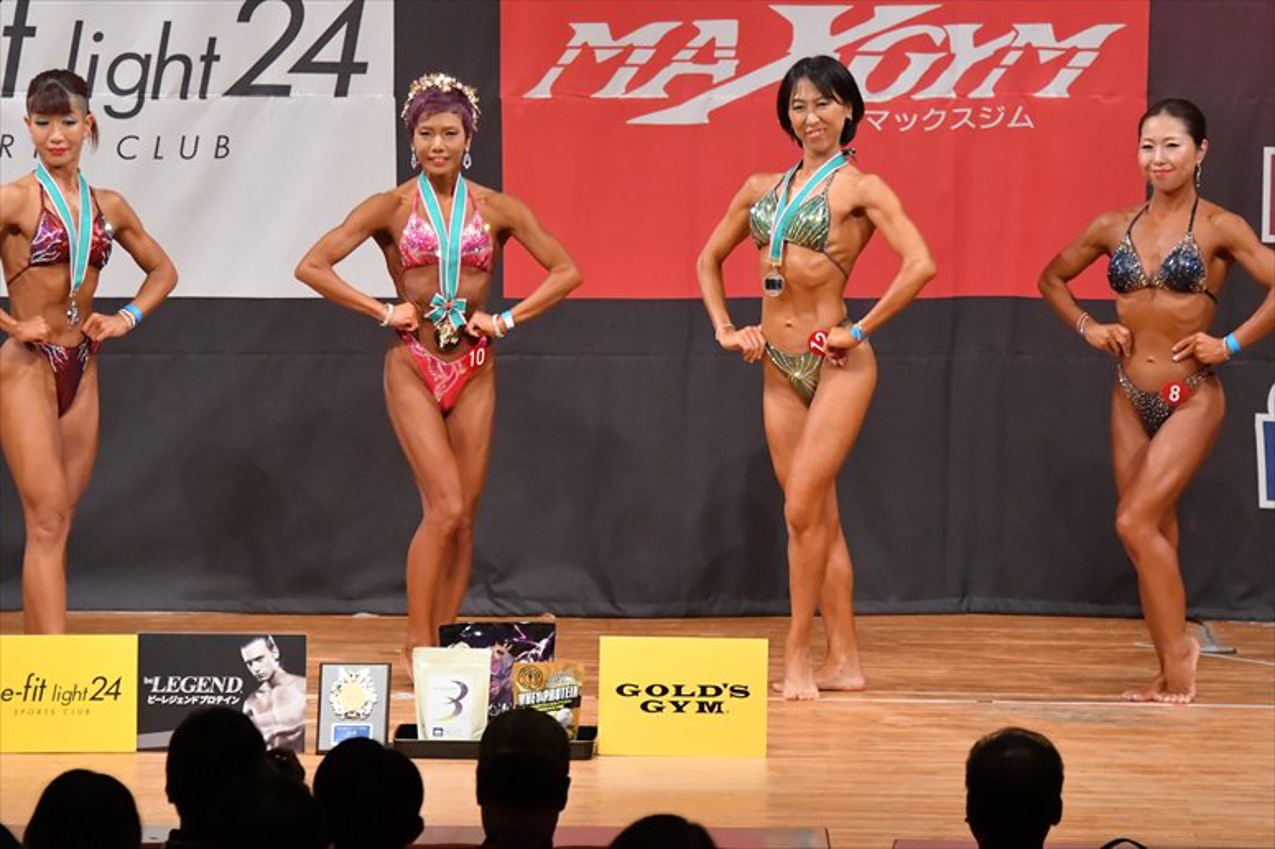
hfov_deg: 7.6
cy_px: 424
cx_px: 638
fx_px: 9558
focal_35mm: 270
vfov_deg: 5.1
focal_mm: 180
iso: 9000
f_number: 5.6
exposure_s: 1/400
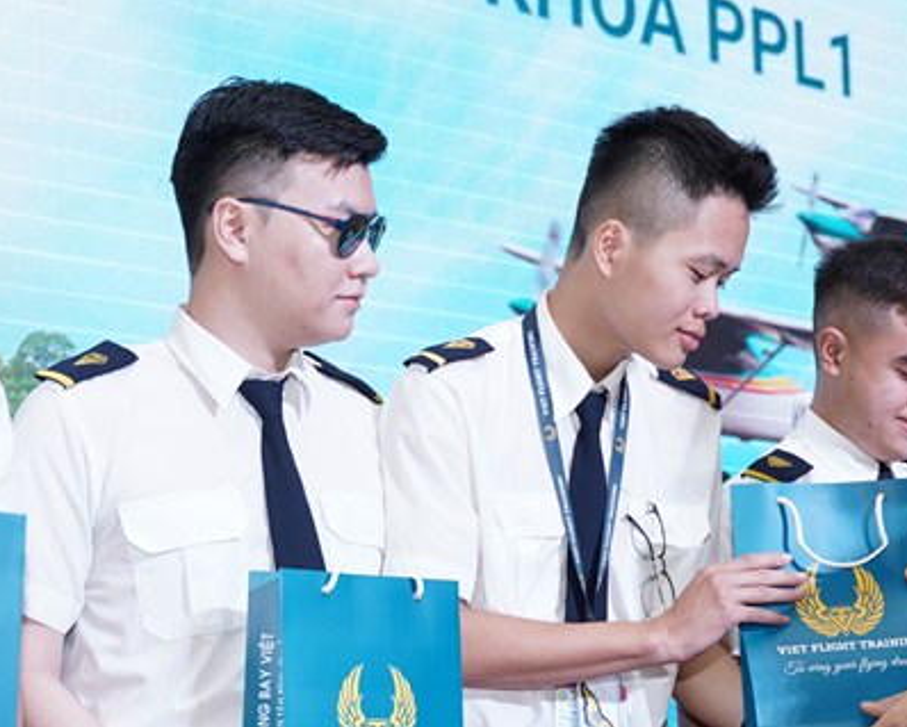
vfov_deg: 17.6
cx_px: 463
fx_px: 2337
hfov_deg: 22.0
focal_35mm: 87
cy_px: 517
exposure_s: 1/200
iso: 400
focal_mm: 38
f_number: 2.8
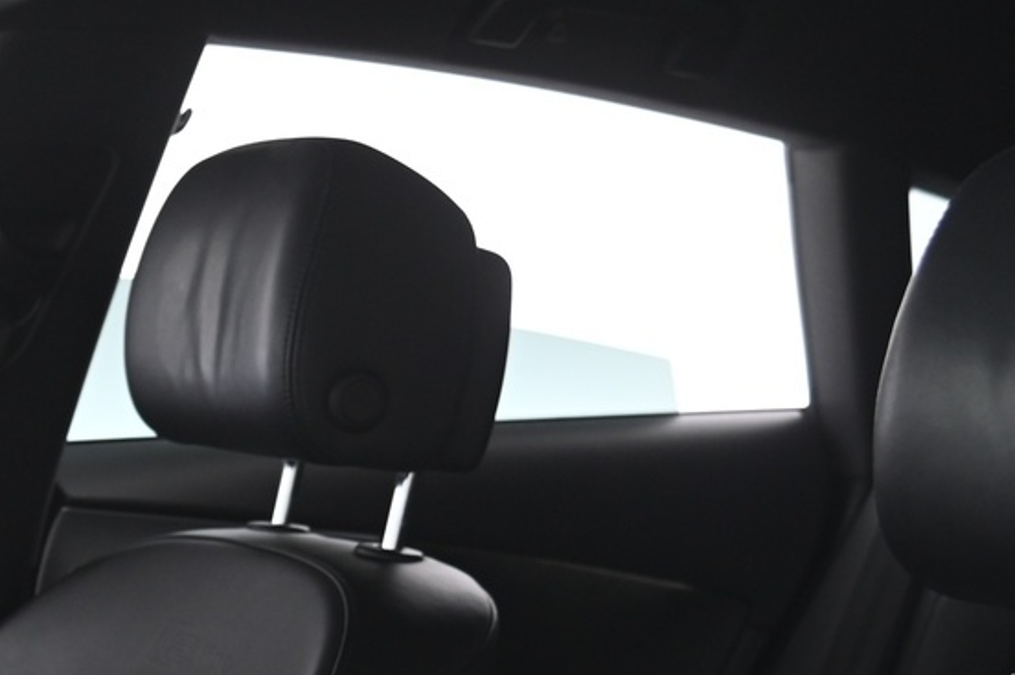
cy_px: 909
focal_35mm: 100
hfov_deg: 19.8
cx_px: -7
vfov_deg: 13.1
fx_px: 2817
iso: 1000
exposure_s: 1/13
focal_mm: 34
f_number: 4
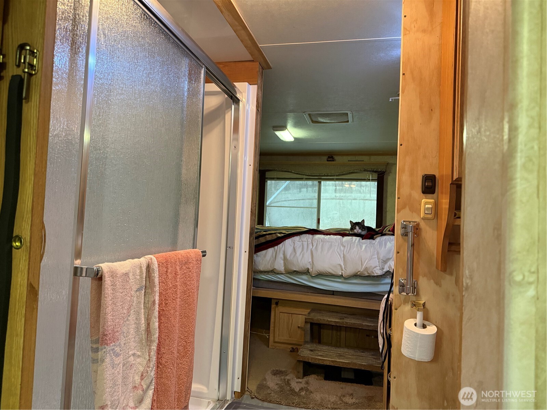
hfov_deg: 71.6
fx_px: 379
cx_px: 274
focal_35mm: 24
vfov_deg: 56.8
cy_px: 205
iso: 640
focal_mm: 6.76
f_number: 1.78
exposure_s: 1/60
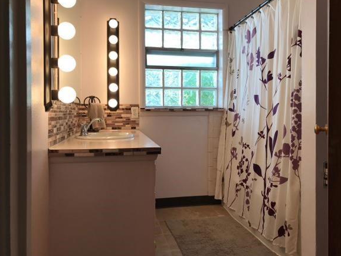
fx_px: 306
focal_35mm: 31
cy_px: 116
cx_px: 182
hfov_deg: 58.3
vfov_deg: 45.4
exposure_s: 1/120
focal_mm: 3.99
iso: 25
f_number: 1.8
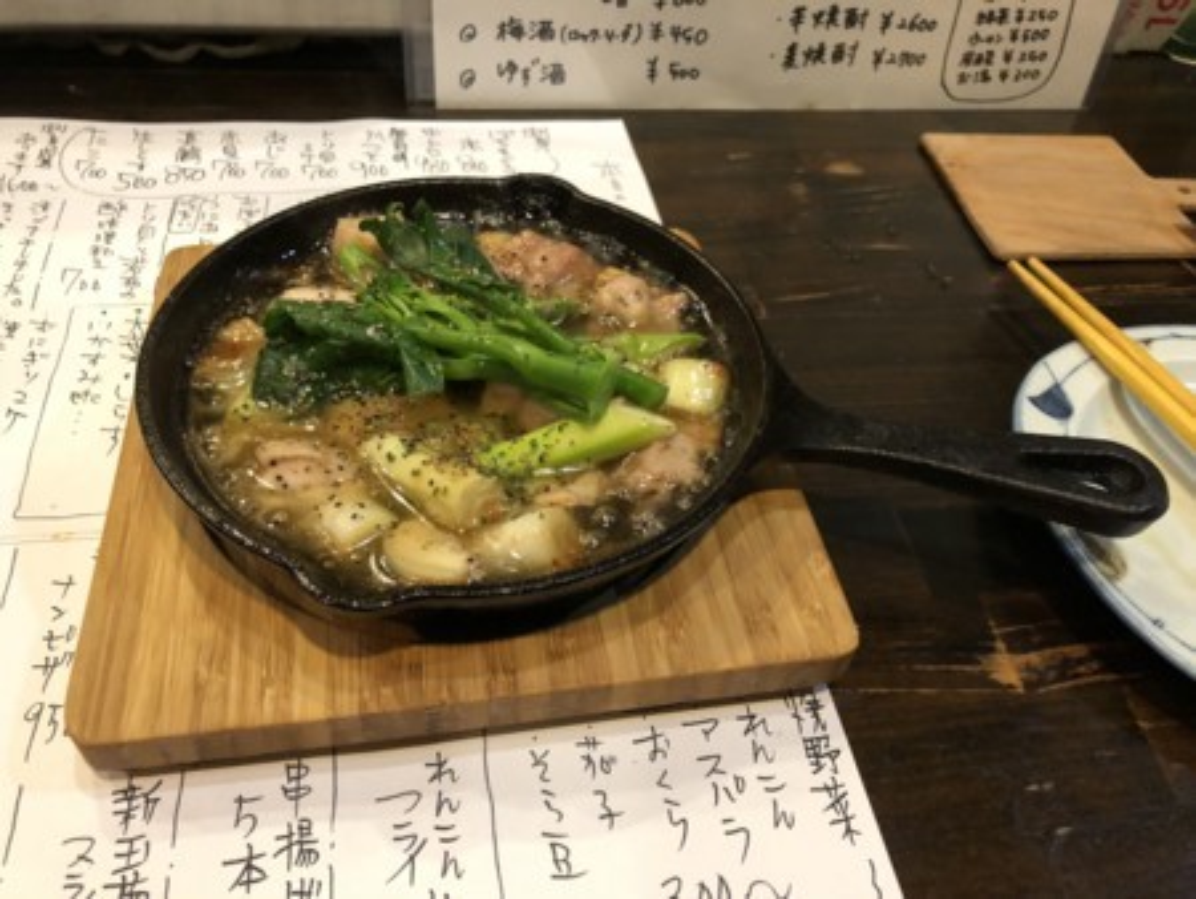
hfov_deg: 63.4
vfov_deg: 49.8
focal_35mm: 28
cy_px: 450
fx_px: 968
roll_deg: -4.6
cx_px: 598
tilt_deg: -44.7
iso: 100
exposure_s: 1/6
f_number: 1.8
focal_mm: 4
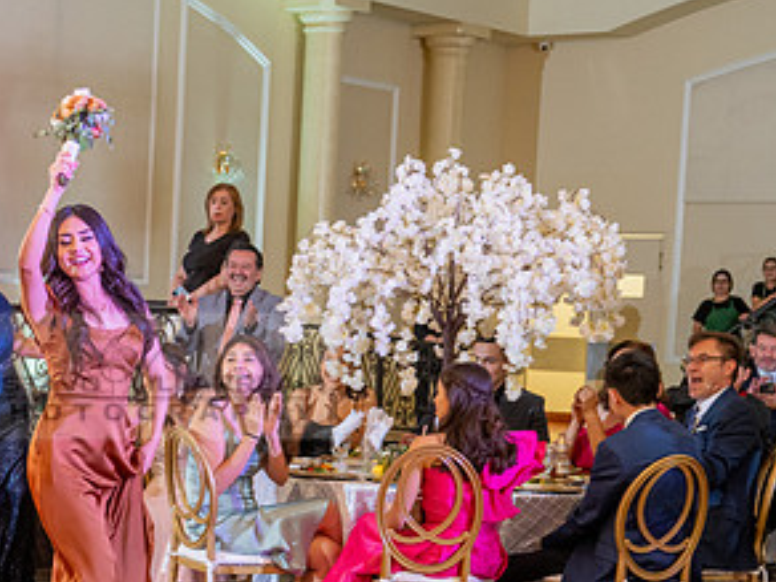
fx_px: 2040
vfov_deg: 16.1
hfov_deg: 21.0
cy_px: 507
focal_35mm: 91
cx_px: 44
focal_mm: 38
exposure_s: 1/80
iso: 800
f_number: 4
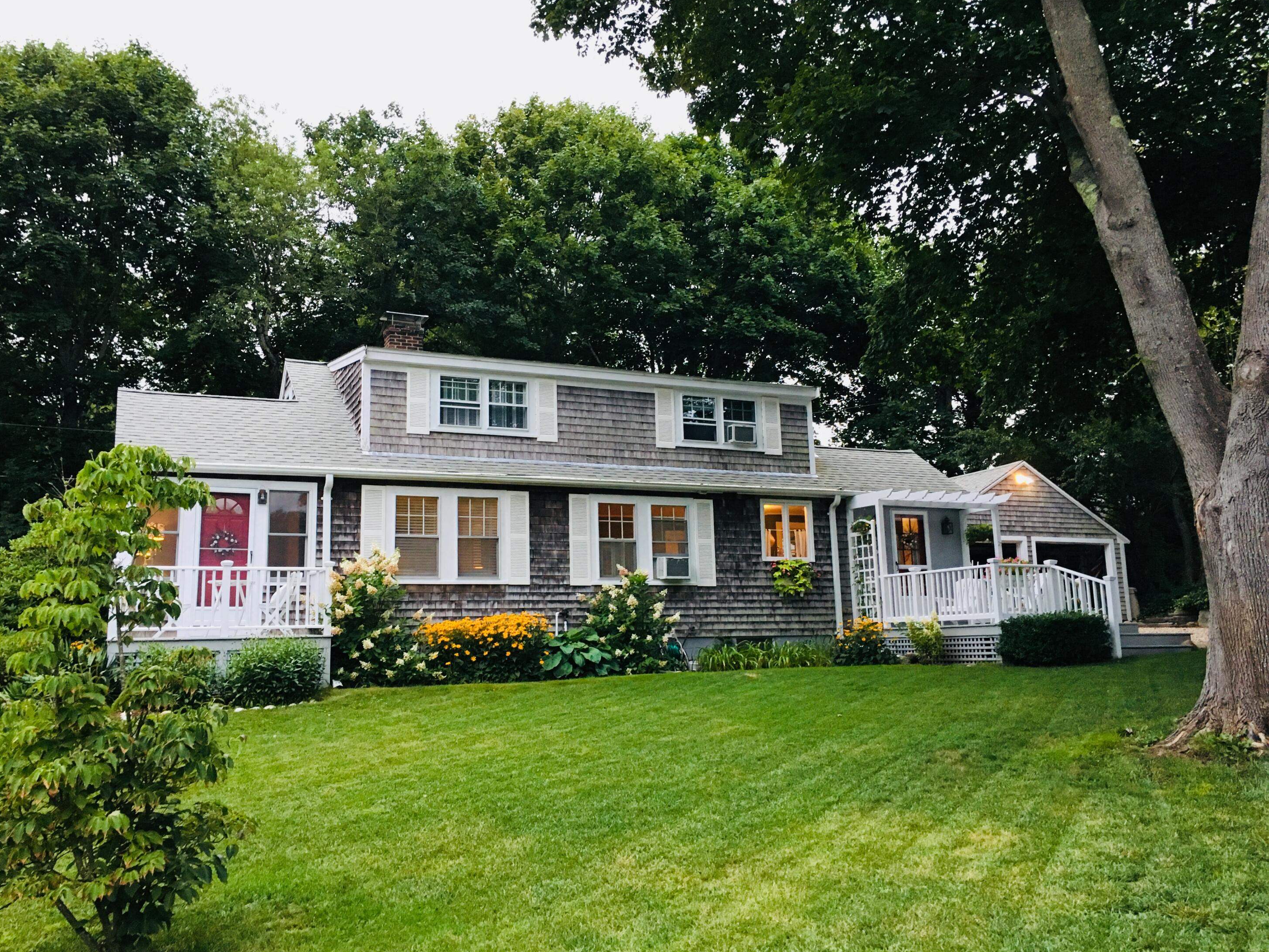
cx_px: 613
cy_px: 467
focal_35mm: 30
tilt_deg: +11.2
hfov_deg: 60.0
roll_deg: +0.6
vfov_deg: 46.8
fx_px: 1100
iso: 125
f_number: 2.2
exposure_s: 1/30
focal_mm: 4.15
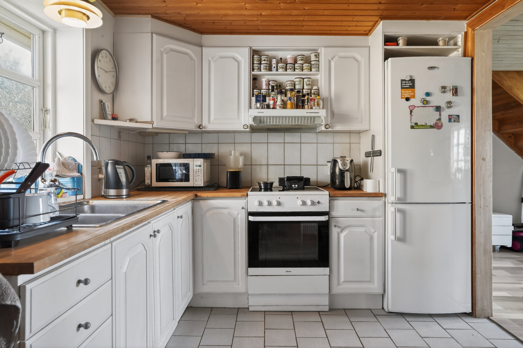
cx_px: 262
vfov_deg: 59.5
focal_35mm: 21
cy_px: 174
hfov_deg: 81.2
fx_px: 305
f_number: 8
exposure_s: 1/10
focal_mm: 21
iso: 400
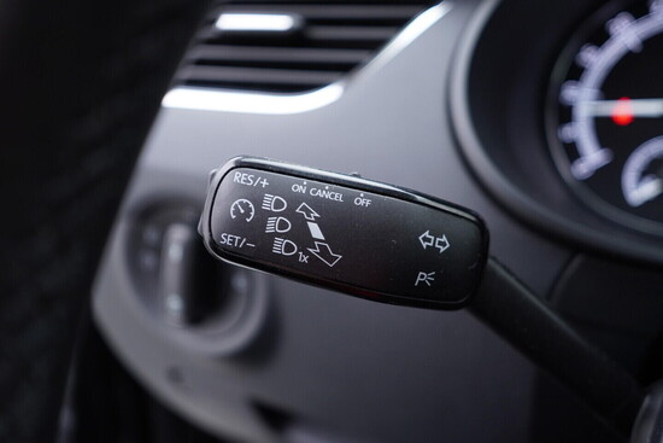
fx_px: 663
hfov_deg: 53.1
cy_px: 222
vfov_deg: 36.9
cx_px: 332
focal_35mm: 36
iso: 250
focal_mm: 24
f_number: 2.8
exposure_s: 1/40
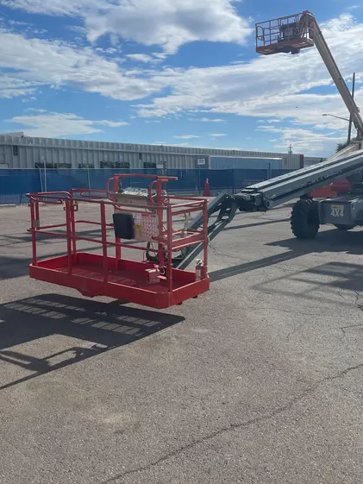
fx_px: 475
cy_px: 229
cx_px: 231
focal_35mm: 34
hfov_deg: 41.4
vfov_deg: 53.9
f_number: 1.6
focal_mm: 4.2
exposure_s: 1/7813
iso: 32
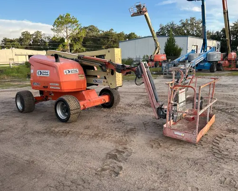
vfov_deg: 51.5
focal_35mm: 28
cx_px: 123
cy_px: 95
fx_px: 197
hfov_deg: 62.2
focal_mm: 5.7
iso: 50
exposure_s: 1/743
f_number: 1.5
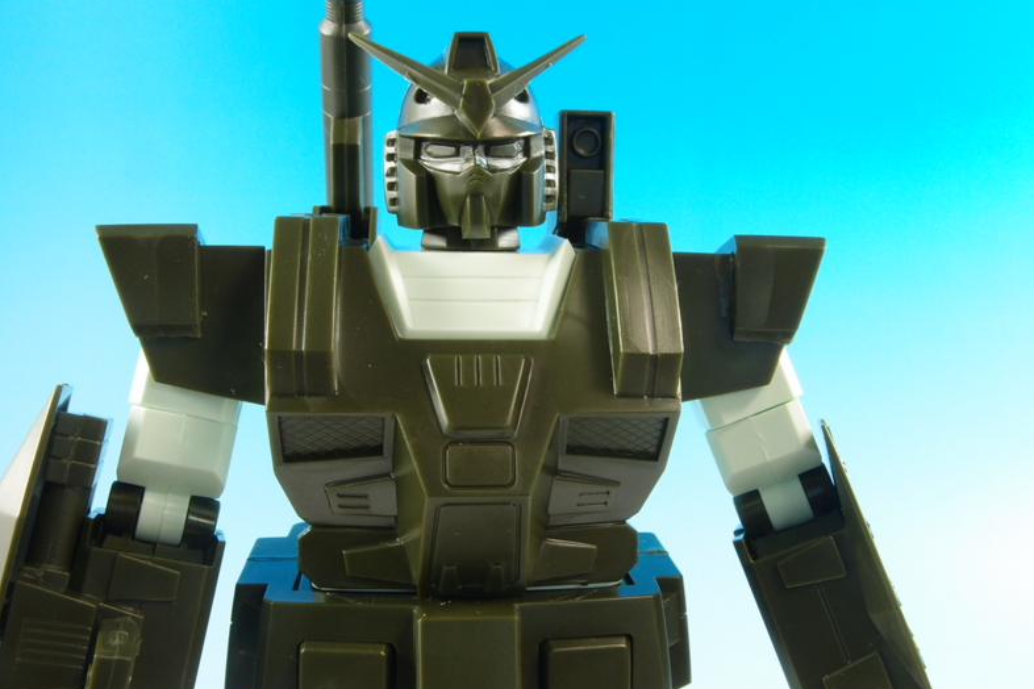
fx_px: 1034
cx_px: 525
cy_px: 343
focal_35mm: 36
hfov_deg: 53.1
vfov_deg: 36.9
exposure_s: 1/1.6
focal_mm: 7.41
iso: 100
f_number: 8
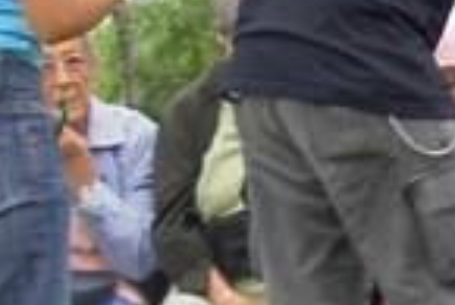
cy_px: 296
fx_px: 2834
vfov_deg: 6.1
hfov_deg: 9.1
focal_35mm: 224
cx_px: 439
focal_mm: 8
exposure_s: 1/60
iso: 100
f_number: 2.8
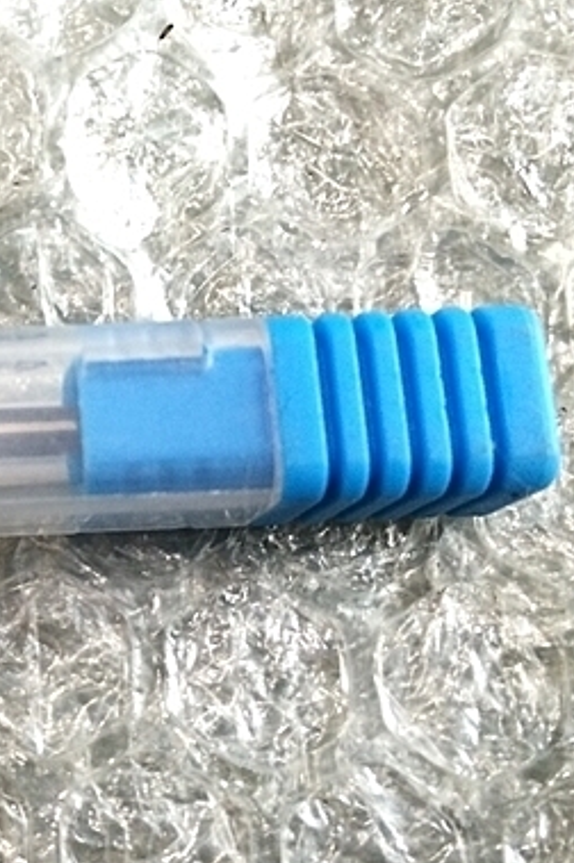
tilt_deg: -79.9
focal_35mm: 51
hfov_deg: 24.2
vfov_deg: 38.9
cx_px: -102
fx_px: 1222
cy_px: 474
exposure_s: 1/30
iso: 200
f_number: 2.2
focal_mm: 4.15
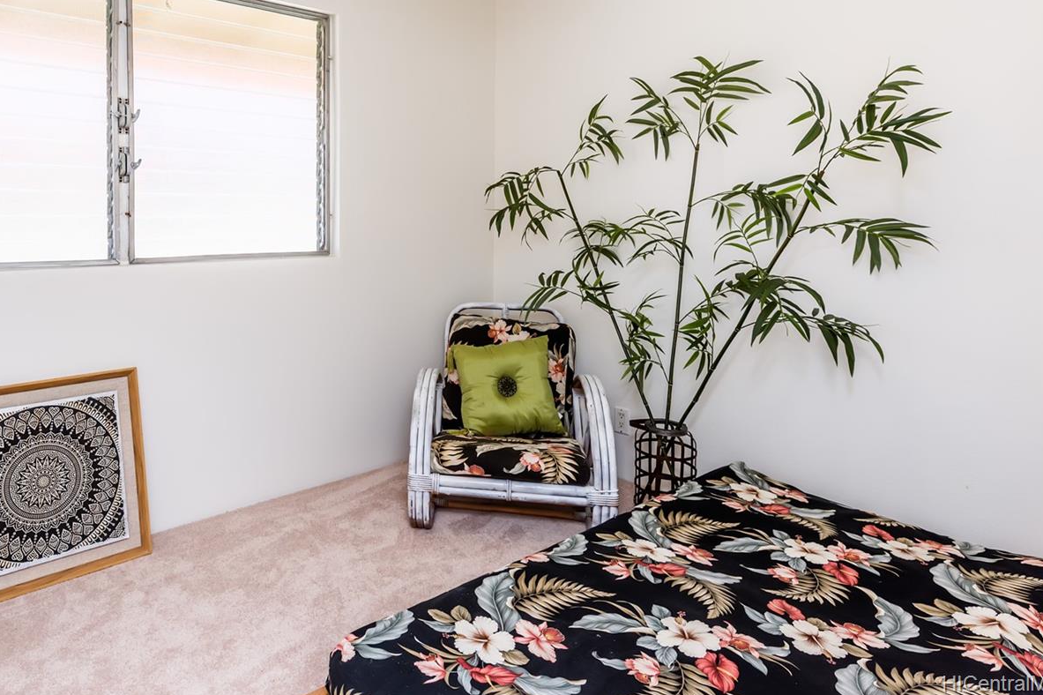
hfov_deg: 74.5
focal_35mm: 23
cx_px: 378
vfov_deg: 53.9
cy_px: 229
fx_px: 666
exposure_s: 1/60
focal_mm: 17
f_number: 7.1
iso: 200
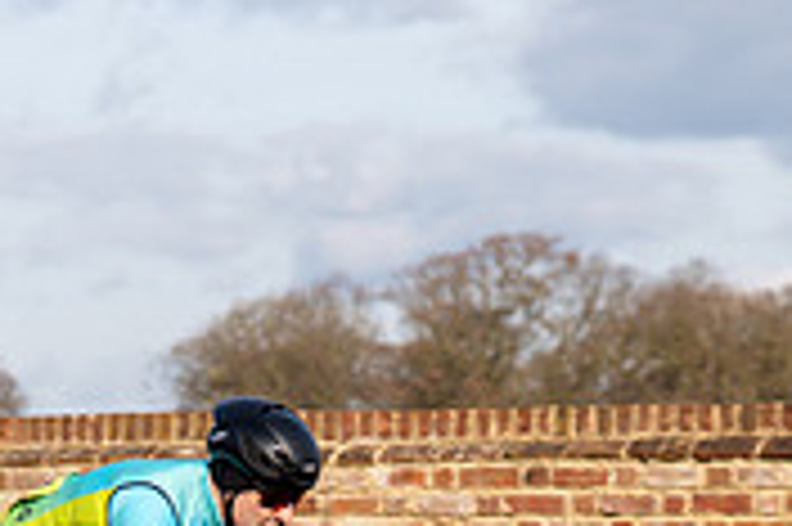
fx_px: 5077
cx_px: 324
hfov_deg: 8.9
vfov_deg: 5.9
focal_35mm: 231
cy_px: 609
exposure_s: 1/800
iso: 100
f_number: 4
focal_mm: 70
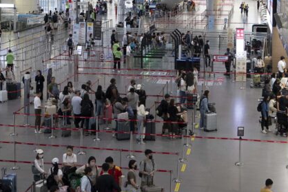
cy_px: 5
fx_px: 608
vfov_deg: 17.6
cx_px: 150
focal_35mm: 76
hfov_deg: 26.6
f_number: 4.5
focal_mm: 31
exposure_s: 1/160
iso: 1600
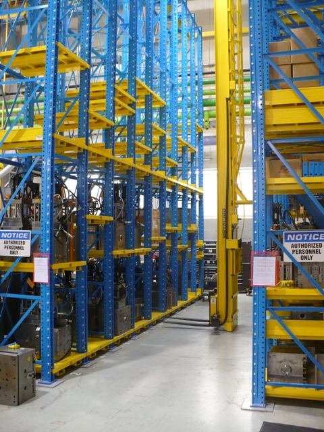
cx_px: 162
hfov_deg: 38.7
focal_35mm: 37
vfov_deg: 50.1
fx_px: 462
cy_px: 216
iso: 200
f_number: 2.8
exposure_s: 1/15
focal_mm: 6.1
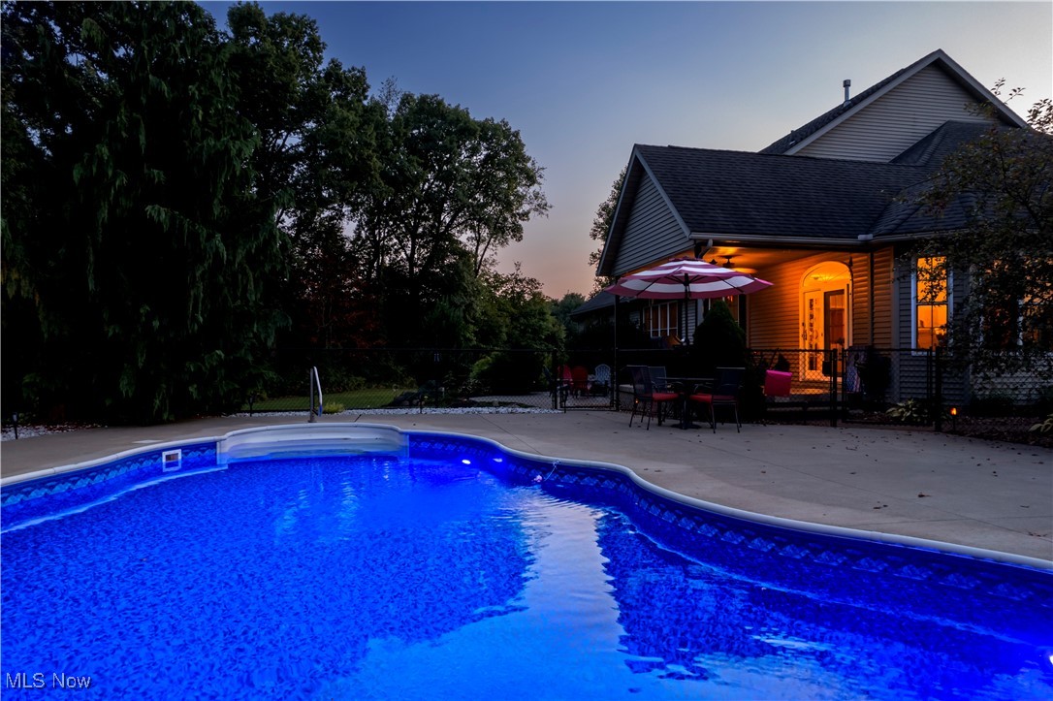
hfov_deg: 78.6
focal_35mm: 22
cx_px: 526
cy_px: 350
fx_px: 643
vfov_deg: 57.2
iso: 190
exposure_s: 1/15
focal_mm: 8.38
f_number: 2.8
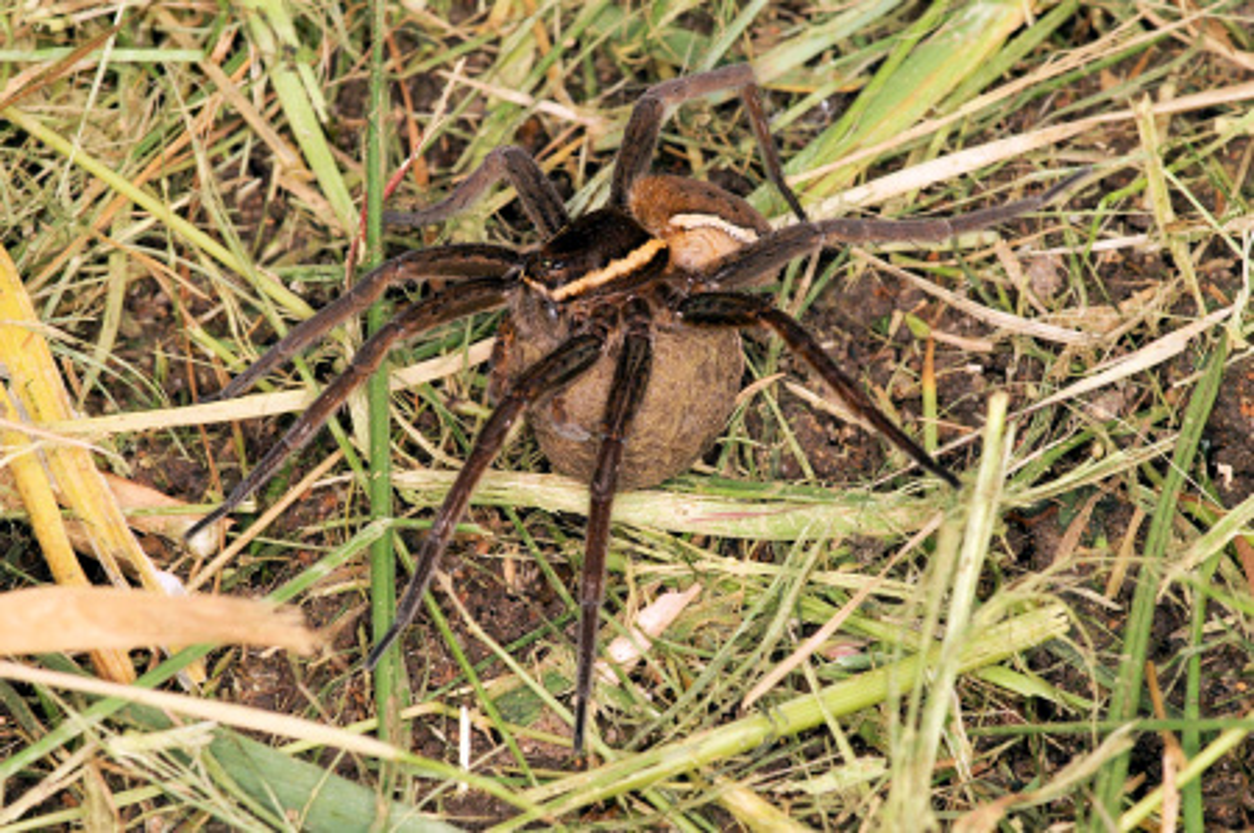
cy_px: 416
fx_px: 5219
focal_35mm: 150
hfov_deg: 13.7
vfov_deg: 9.1
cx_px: 627
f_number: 13
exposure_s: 1/125
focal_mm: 100
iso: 200
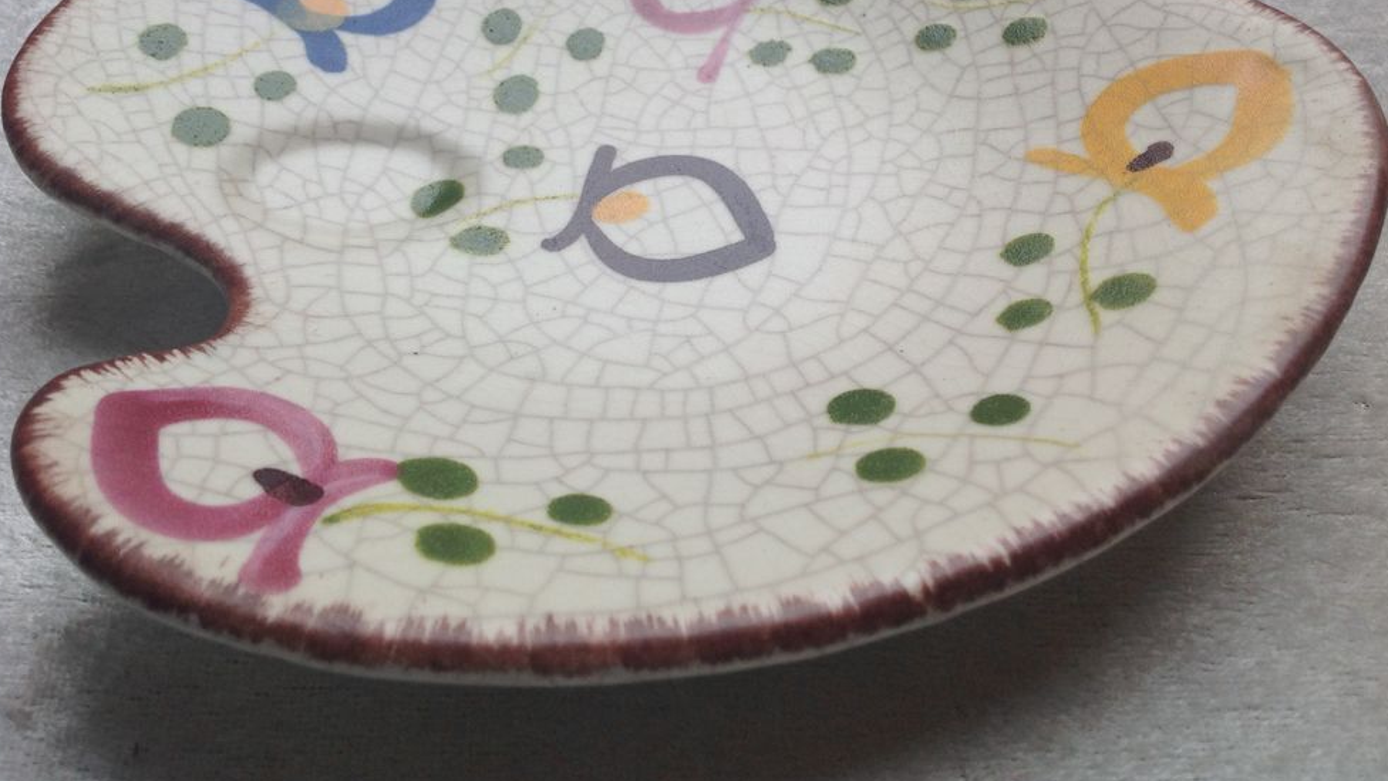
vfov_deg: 30.3
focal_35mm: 39
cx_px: 698
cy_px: 295
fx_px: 1435
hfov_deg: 51.6
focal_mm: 4.28
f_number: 2.4
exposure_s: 1/145
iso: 50
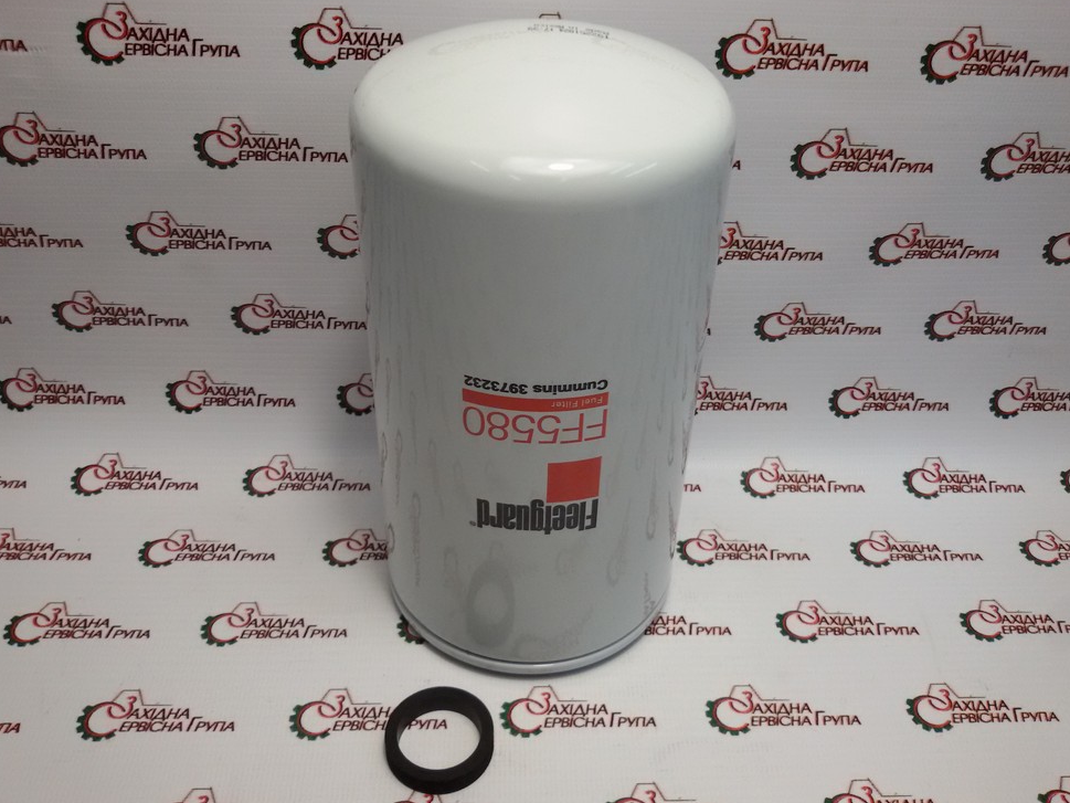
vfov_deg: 44.2
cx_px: 547
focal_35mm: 32
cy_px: 404
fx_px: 989
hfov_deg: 56.8
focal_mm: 2.93
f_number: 2.4
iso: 64
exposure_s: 1/100
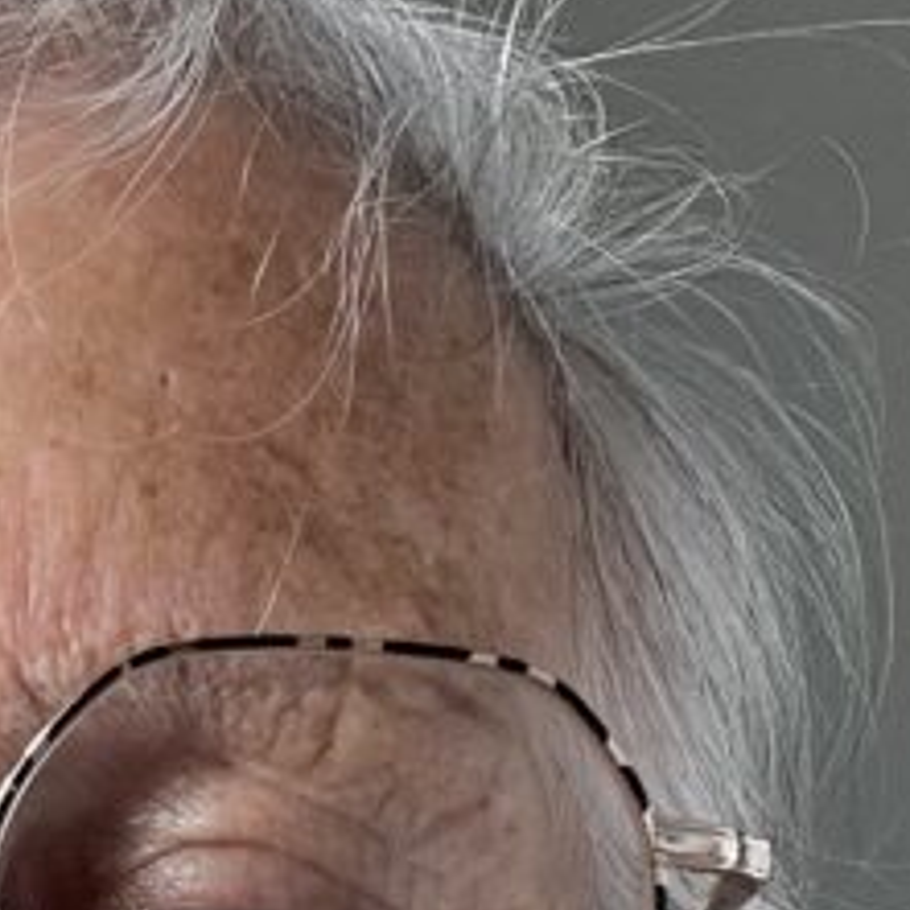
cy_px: 959
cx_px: -16
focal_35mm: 123
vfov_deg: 13.9
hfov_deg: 14.0
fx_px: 3658
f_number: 2.2
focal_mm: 2.71
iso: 100
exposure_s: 1/74
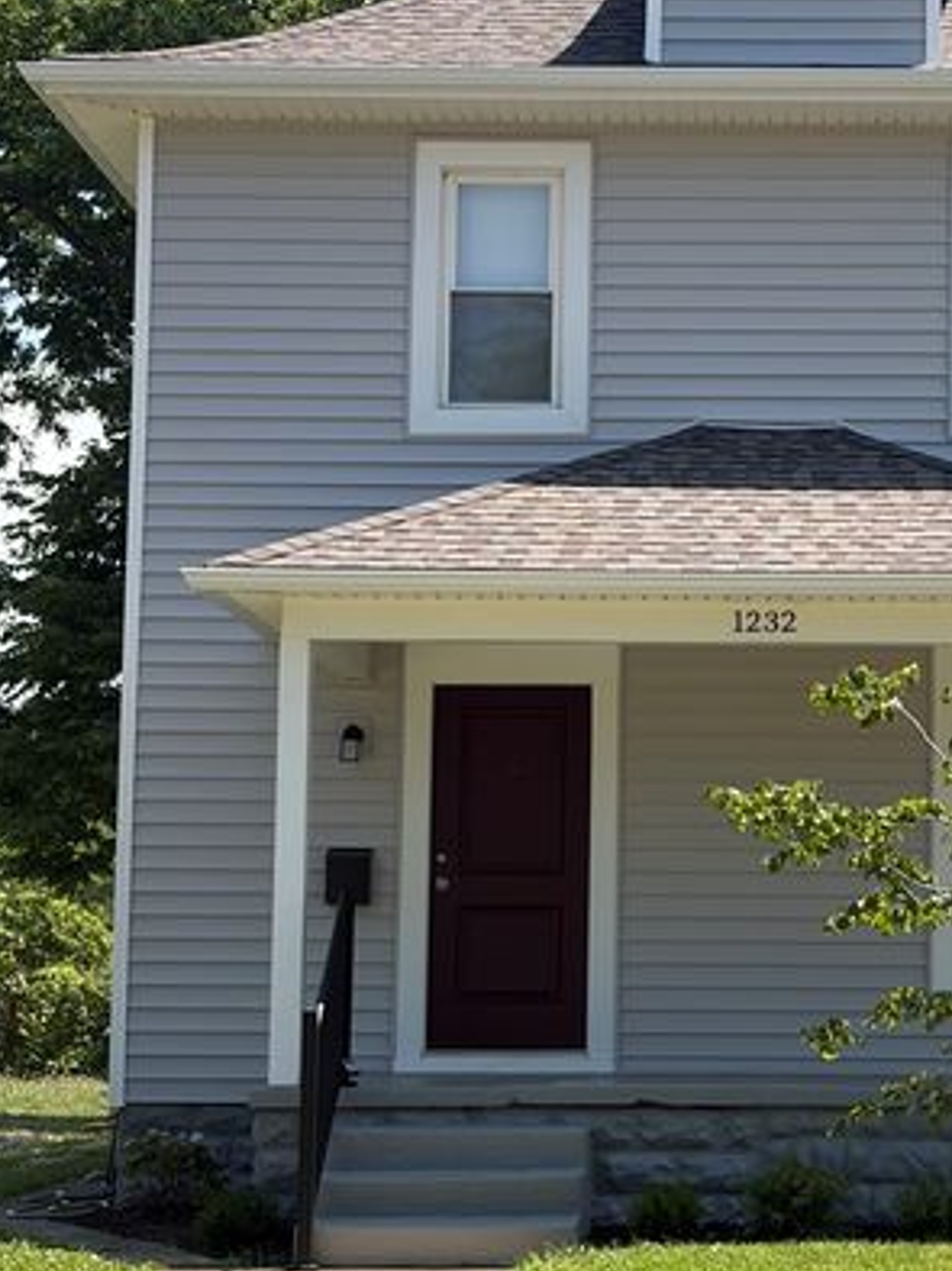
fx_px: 3230
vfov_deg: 22.3
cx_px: 778
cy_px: 618
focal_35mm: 88
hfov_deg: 16.6
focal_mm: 5.96
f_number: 1.6
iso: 50
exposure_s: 1/2639
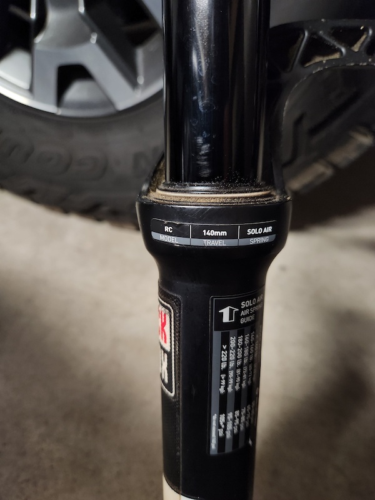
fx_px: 332
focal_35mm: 23
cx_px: 188
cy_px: 250
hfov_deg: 58.9
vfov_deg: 73.9
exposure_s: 1/24
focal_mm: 5.4
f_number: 1.8
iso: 800
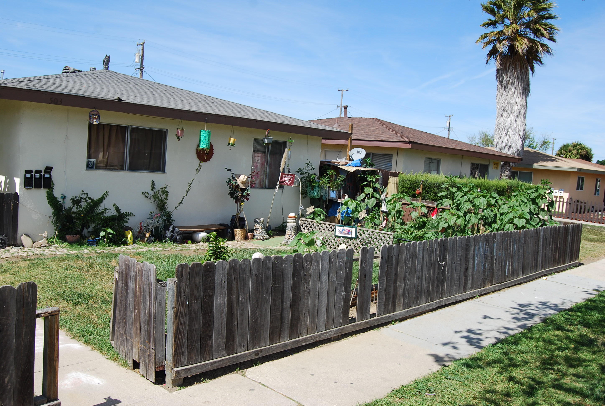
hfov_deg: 55.0
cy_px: 203
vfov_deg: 38.5
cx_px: 302
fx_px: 581
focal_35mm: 34
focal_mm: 23
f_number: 7.1
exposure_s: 1/200
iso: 100
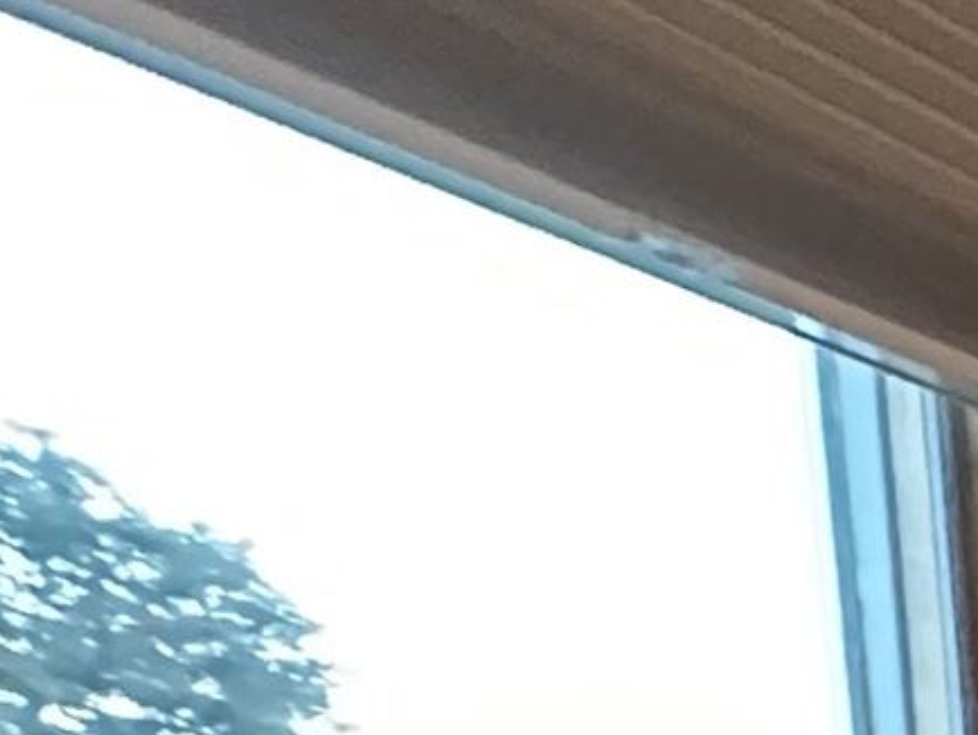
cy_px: 1840
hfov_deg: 9.9
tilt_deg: -10.5
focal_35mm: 99
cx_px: 3328
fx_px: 2799
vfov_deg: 11.8
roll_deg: -3.4
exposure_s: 1/60
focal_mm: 2.22
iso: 800
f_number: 2.2
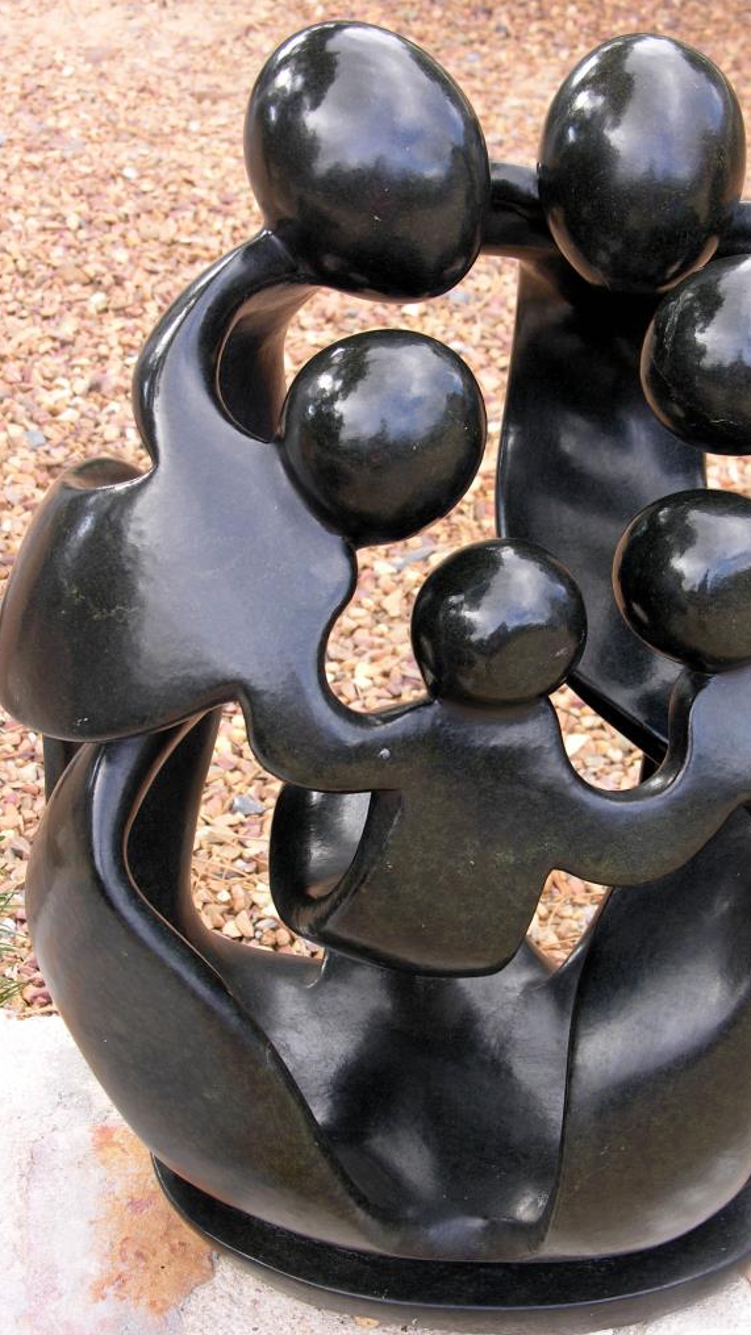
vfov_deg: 27.2
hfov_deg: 15.5
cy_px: 663
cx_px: 464
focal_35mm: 78
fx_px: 2761
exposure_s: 1/44.8
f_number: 3.7
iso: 50
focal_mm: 18
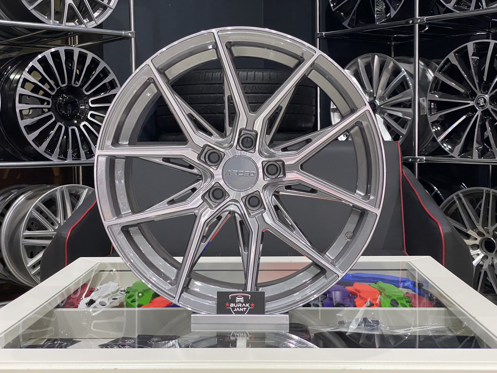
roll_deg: +0.3
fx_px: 747
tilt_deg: -3.2
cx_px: 248
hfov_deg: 36.8
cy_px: 186
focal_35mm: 52
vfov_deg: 28.0
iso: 320
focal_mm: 6
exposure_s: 1/50
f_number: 2
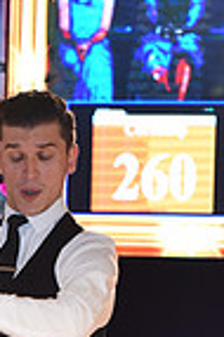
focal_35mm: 345
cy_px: 445
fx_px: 3228
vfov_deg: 5.9
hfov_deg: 3.9
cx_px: -150
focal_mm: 85
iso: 2000
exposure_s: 1/250
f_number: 4.5
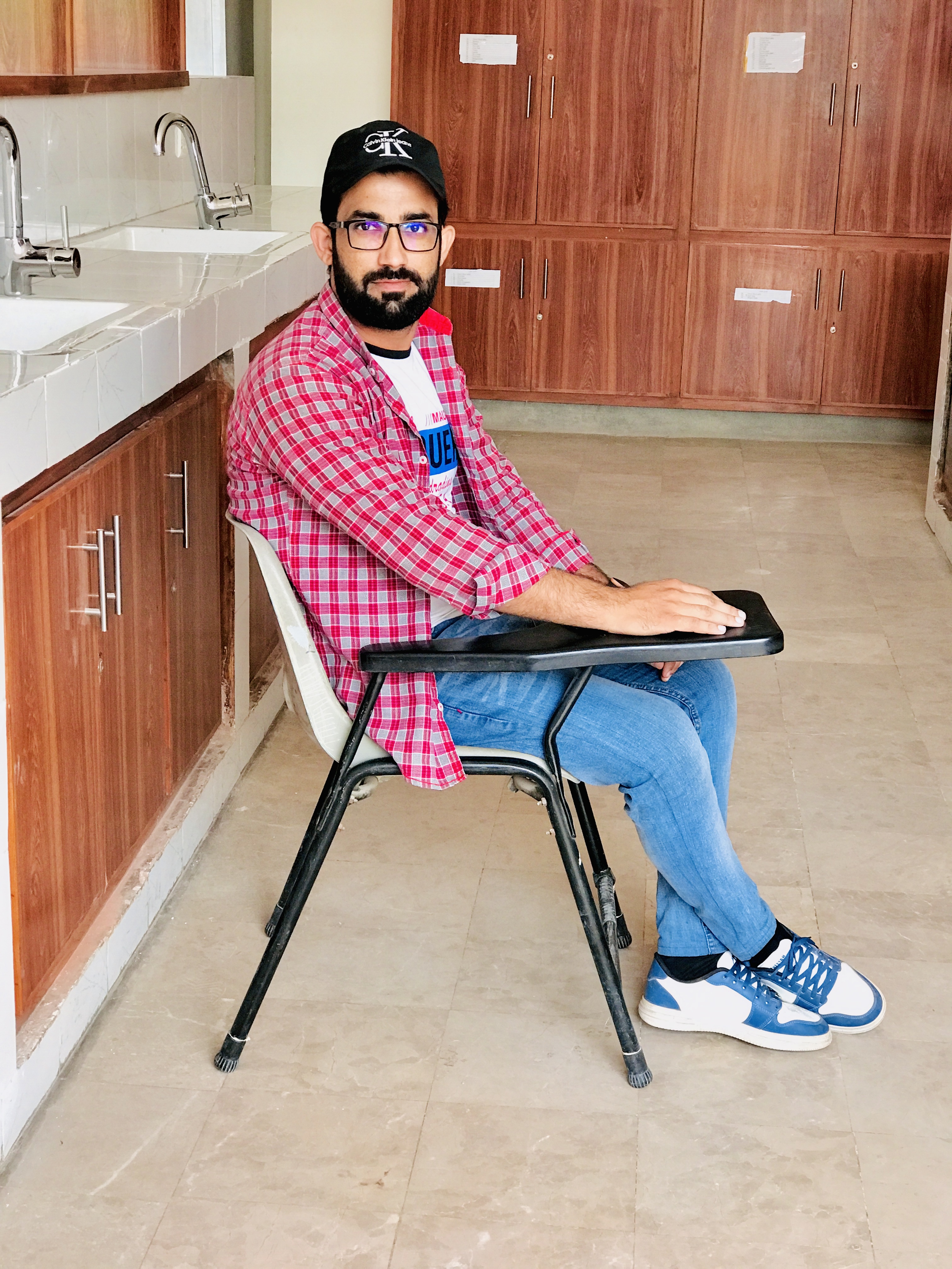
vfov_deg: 33.8
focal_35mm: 57
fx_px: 2090
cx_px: 476
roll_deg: -1.3
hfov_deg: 25.7
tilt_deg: -14.5
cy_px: 634
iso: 80
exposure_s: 1/50
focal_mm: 6.6
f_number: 2.8
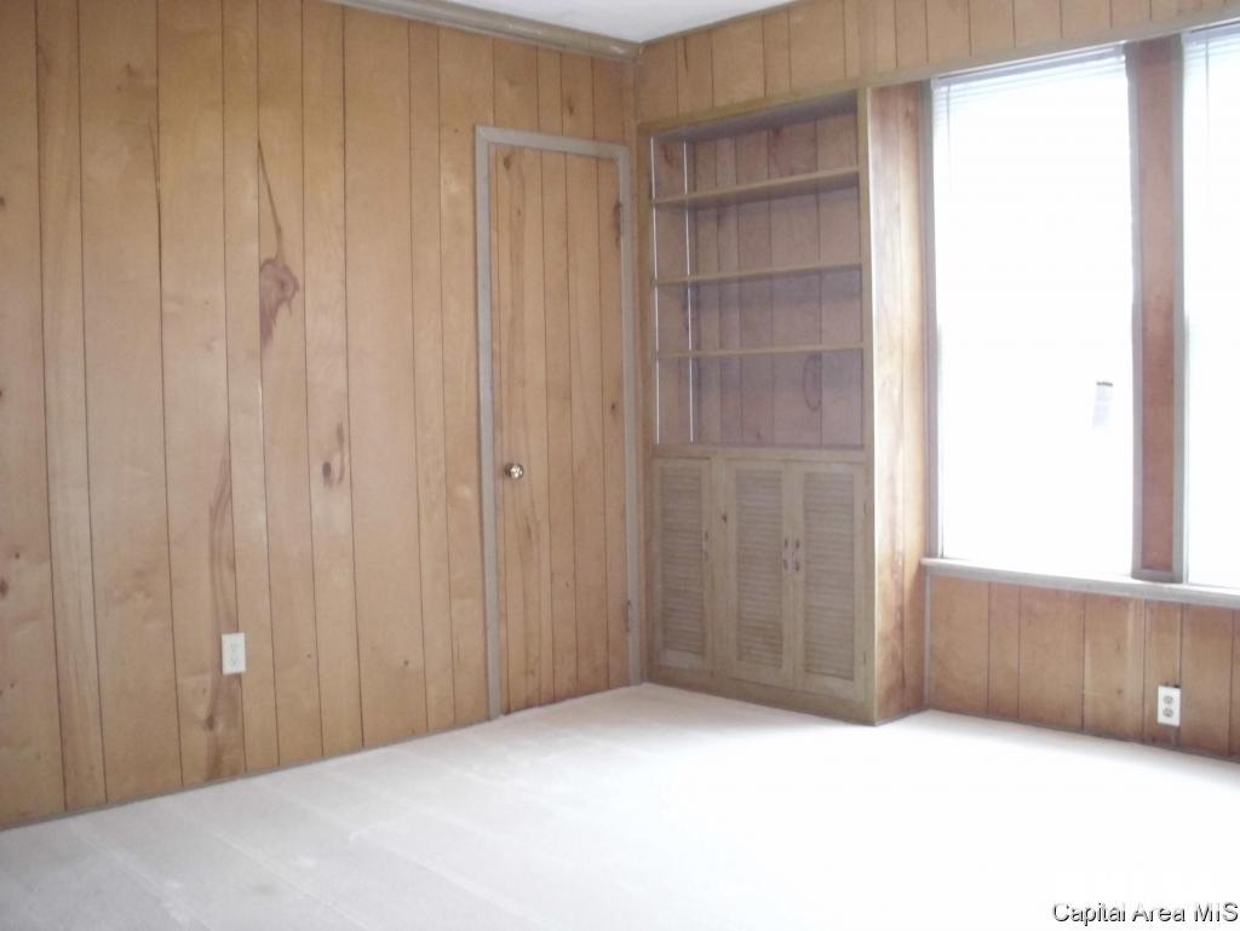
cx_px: 620
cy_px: 466
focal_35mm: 38
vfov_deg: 37.8
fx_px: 1362
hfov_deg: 49.0
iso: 800
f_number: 2.9
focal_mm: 6.3
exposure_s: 1/60
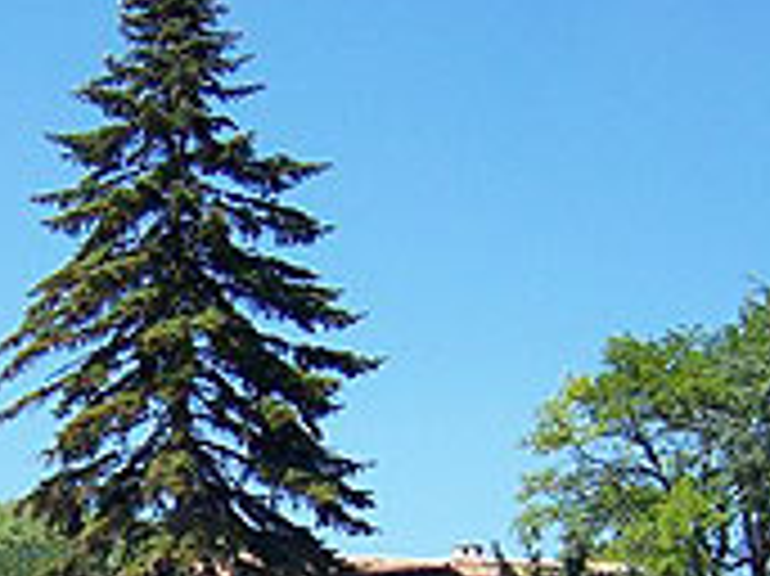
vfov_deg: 15.0
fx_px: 2112
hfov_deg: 20.5
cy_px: 706
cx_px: 167
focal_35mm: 95
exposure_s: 1/800
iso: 80
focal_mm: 6
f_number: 2.8
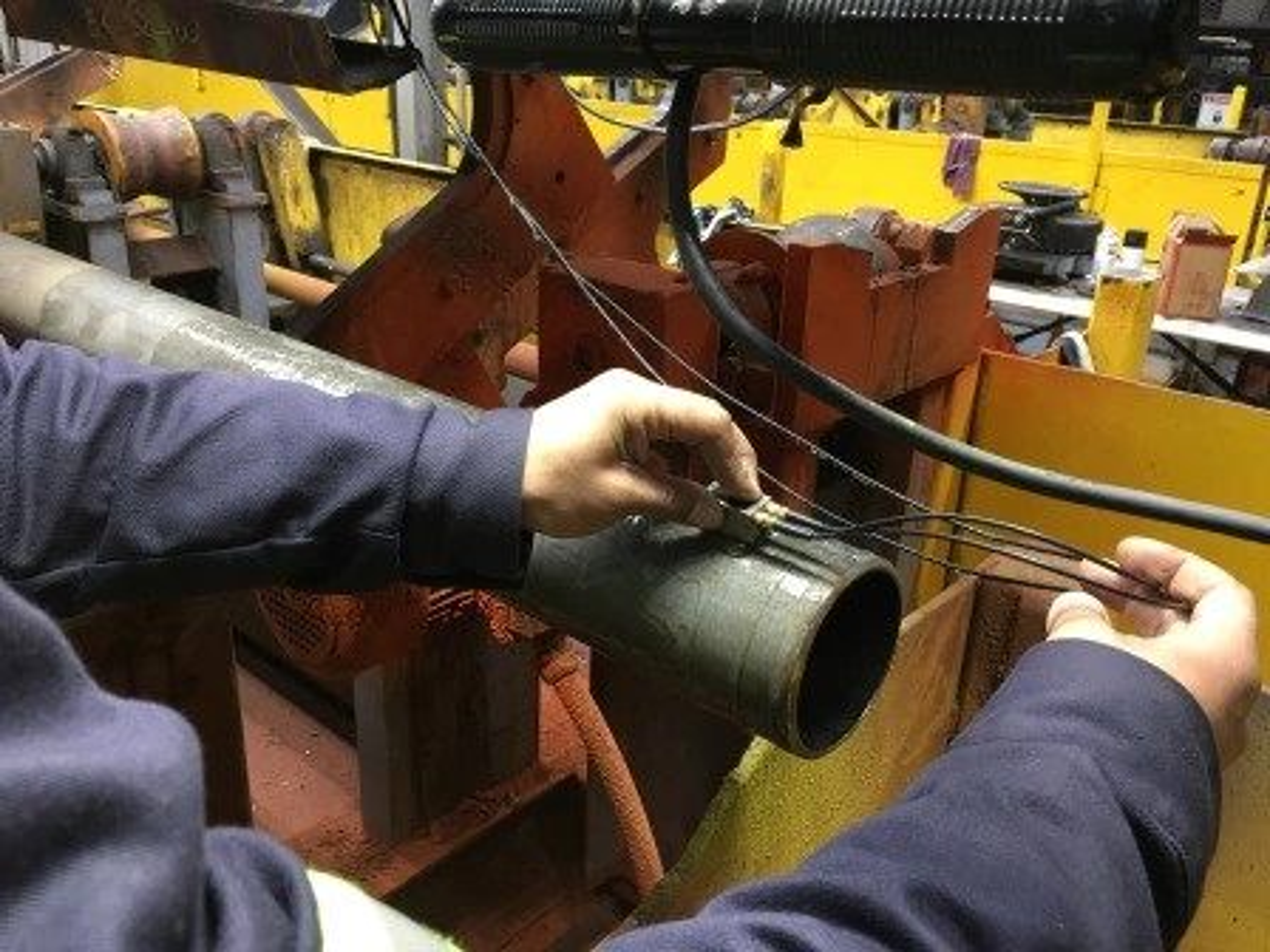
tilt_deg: -23.8
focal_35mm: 29
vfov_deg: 48.2
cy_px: 476
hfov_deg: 61.7
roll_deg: -4.2
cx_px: 635
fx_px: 1064
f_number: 2.2
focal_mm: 4.15
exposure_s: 1/30
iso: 80
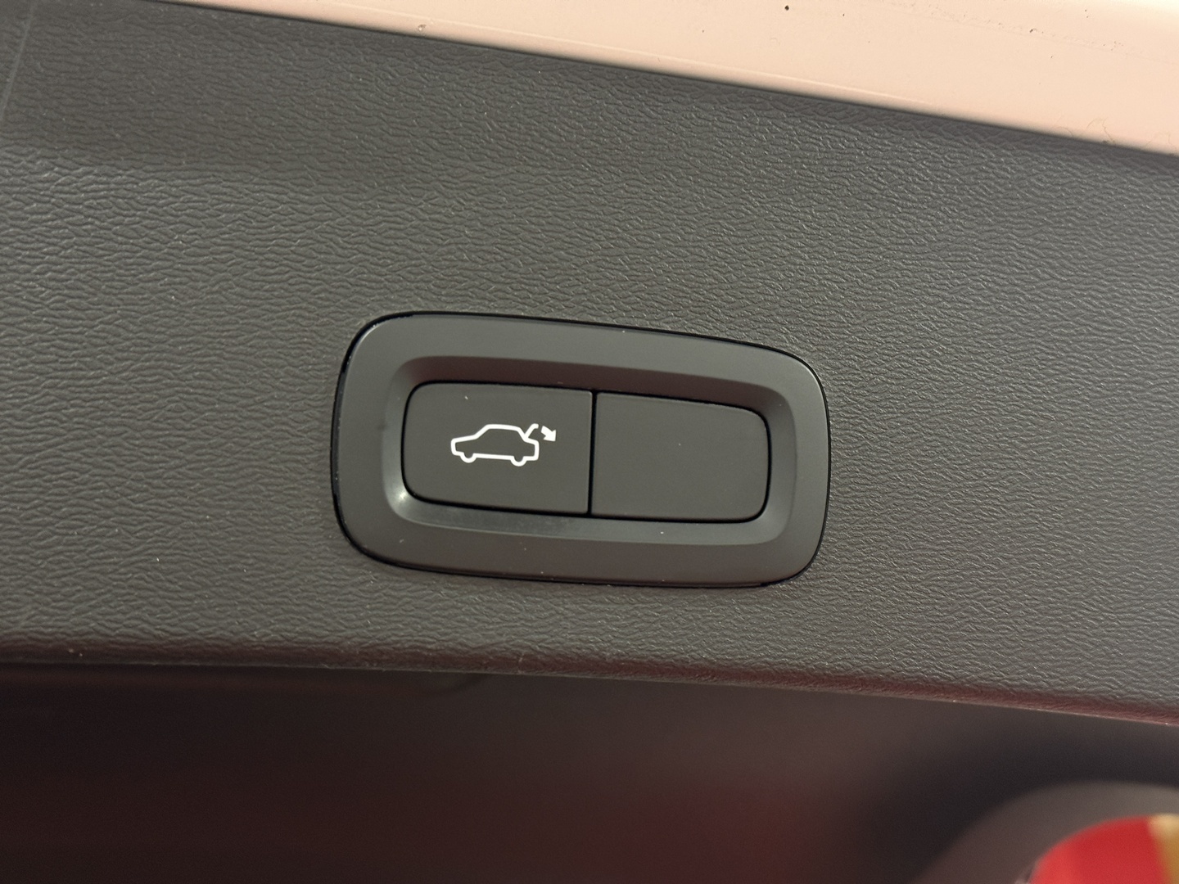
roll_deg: +6.8
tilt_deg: +26.9
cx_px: 590
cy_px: 442
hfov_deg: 39.7
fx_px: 1635
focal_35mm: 48
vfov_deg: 30.3
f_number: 1.78
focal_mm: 6.76
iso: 250
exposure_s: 1/60
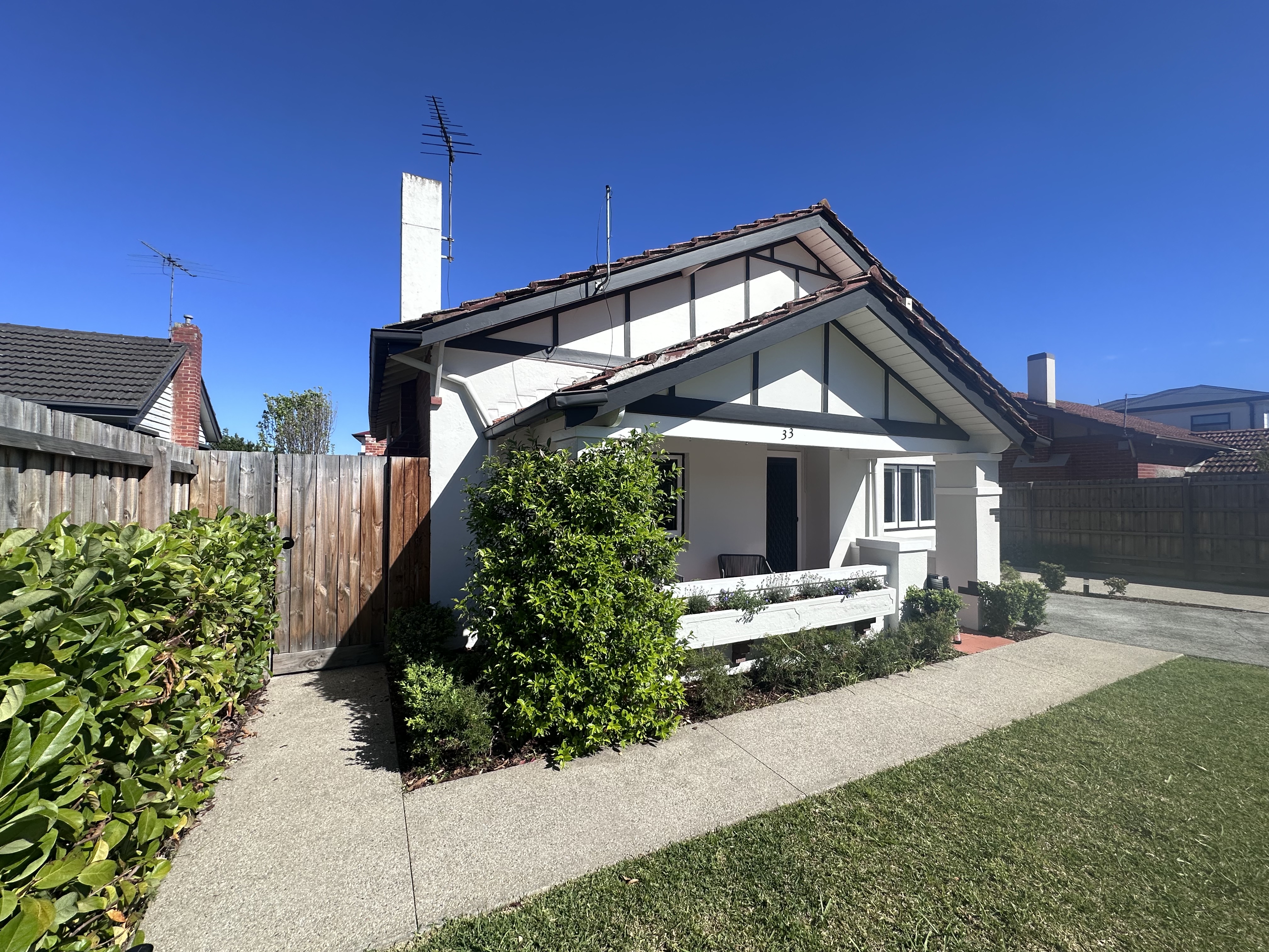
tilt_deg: +3.0
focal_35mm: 14
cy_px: 476
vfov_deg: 85.7
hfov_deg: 102.1
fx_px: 513
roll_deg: -0.5
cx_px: 634
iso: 50
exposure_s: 1/2564
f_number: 2.2
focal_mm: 2.22
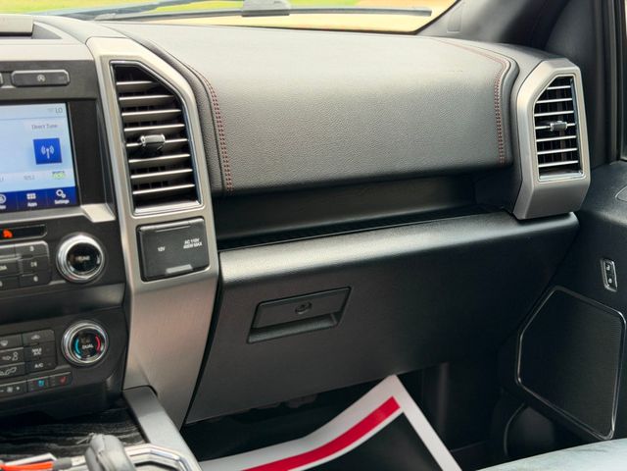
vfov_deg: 30.3
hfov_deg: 39.7
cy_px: 236
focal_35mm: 48
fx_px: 869
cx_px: 314
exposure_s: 1/209
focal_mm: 6.76
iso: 125
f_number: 1.78
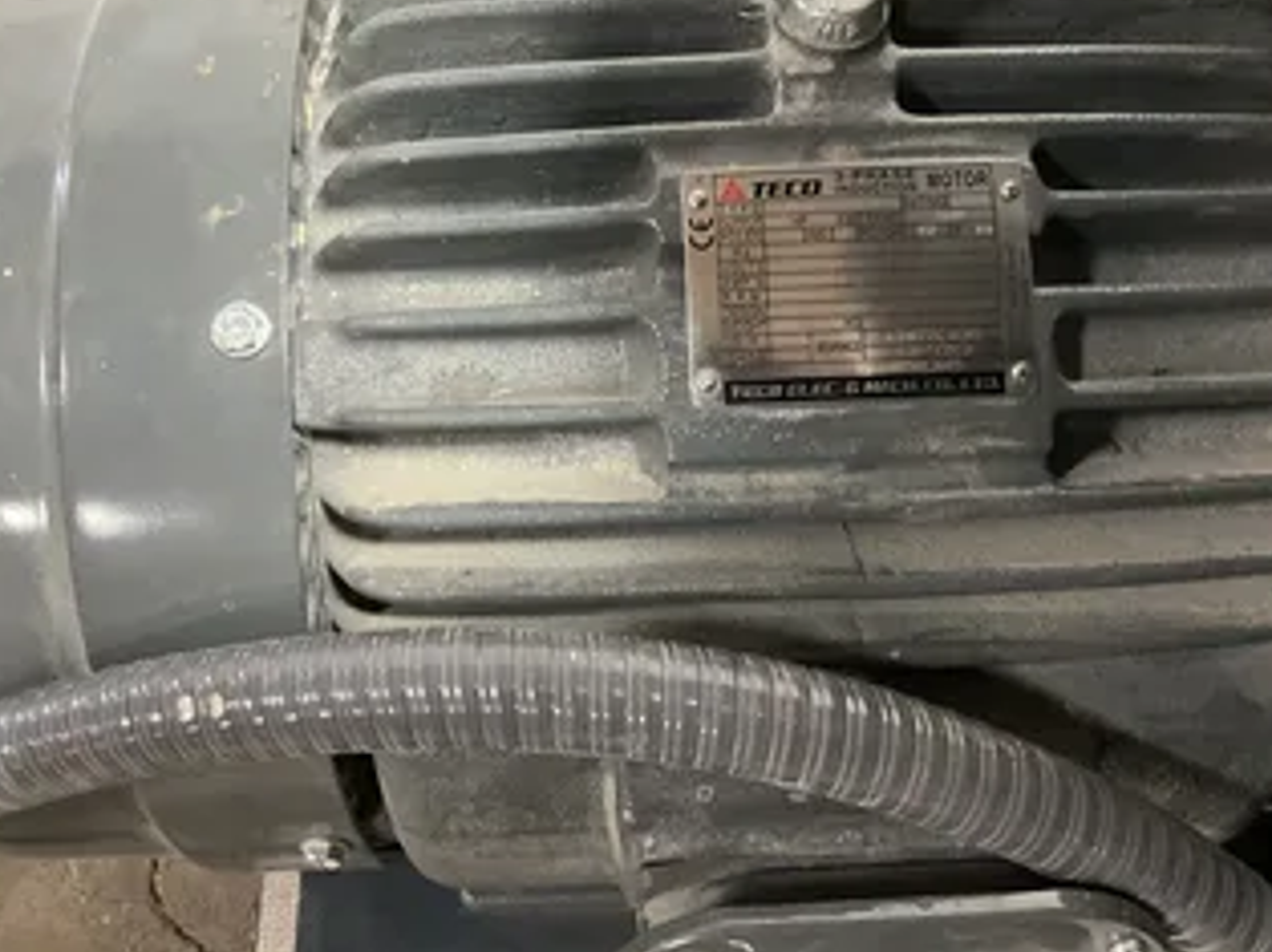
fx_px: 1359
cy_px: 348
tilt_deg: -58.2
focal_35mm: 37
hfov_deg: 50.2
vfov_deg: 38.3
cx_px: 668
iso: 400
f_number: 1.8
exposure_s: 1/30
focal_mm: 3
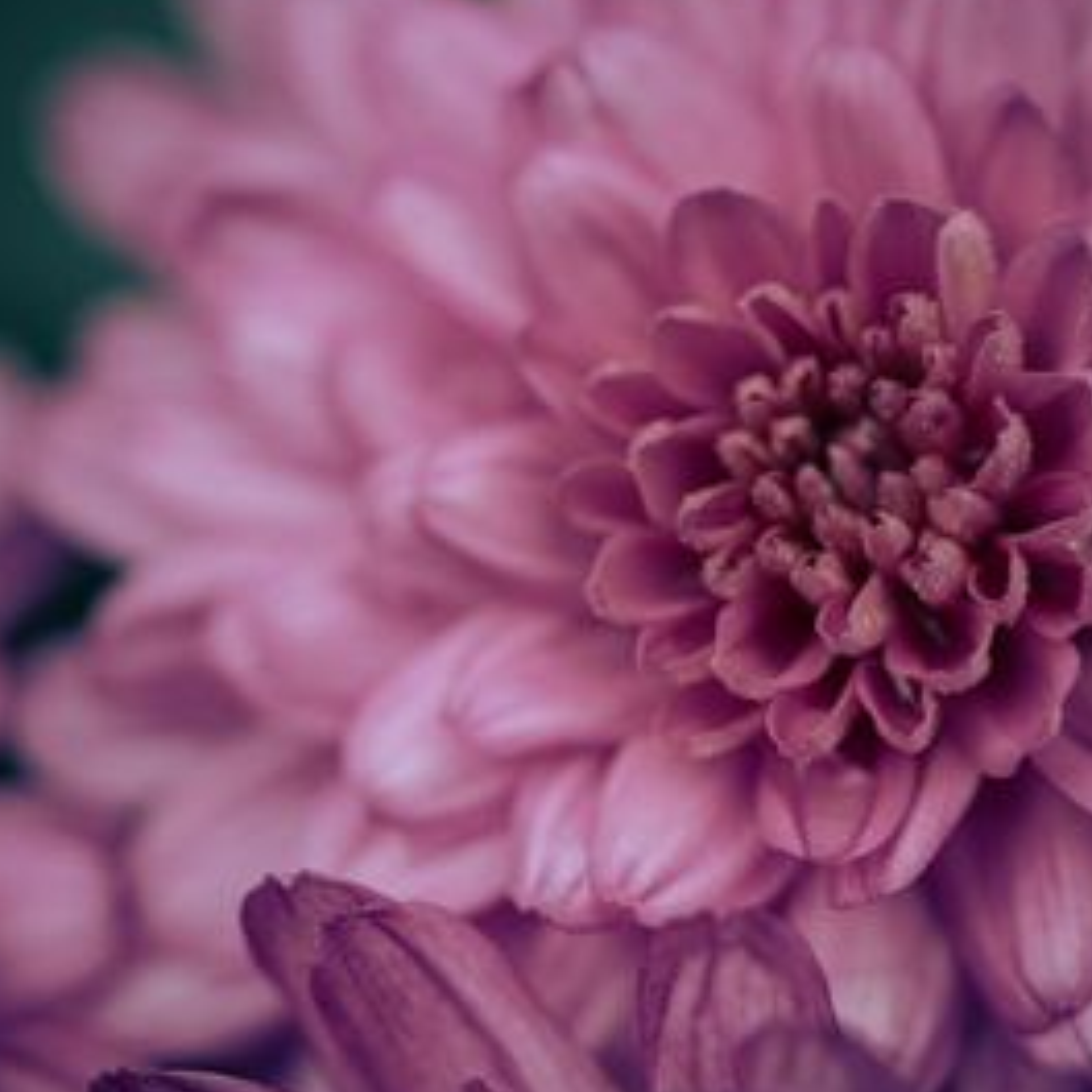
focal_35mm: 152
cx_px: 503
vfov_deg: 11.5
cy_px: 496
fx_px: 5425
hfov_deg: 11.5
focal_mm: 105
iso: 800
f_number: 10
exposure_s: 1/320
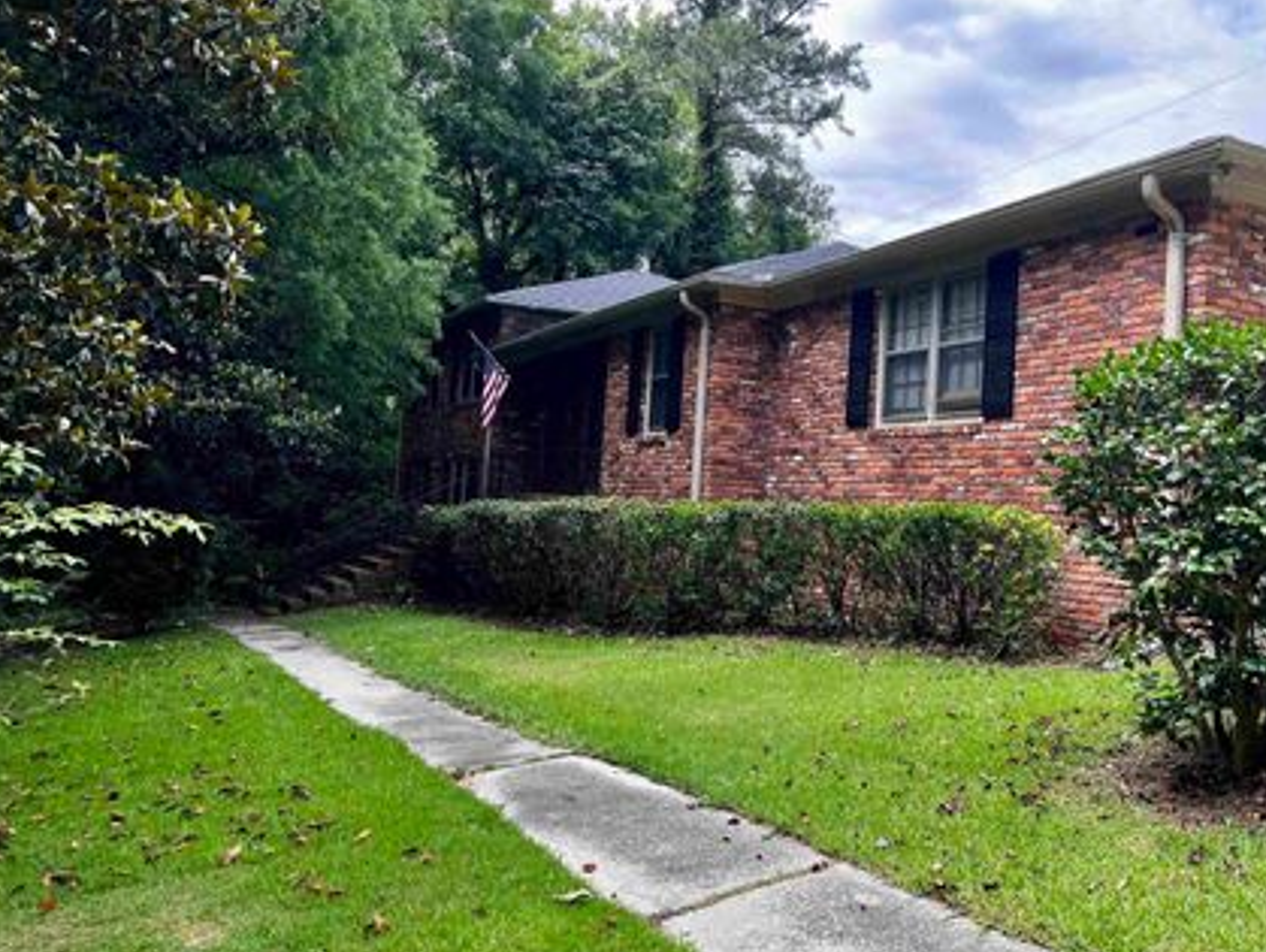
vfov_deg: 45.4
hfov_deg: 58.0
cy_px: 413
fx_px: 1135
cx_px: 743
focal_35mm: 31
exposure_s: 1/808
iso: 50
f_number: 1.5
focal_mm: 5.7
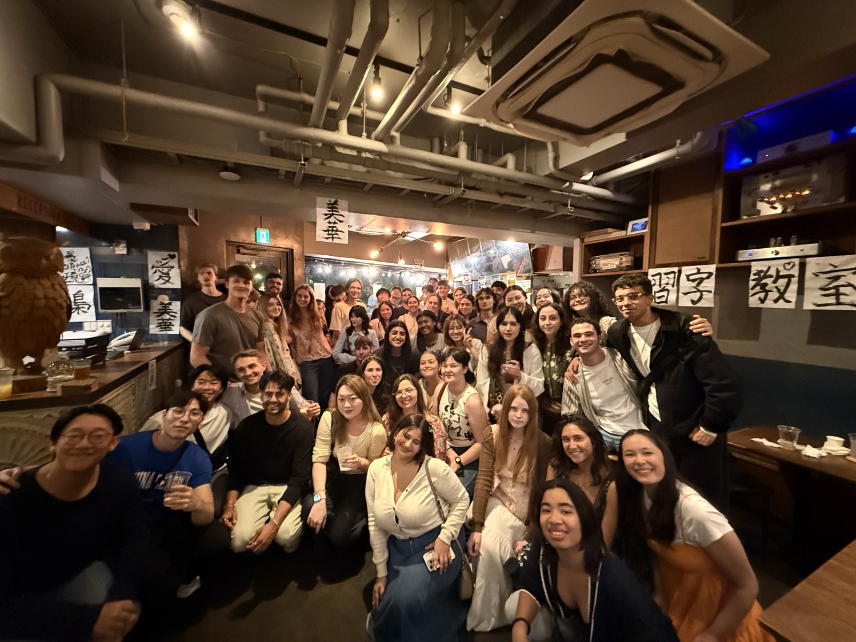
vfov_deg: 85.7
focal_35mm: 14
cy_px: 321
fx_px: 346
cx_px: 428
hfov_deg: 102.1
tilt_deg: -2.1
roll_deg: -2.8
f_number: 2.2
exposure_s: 1/25
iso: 1250
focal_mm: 2.22
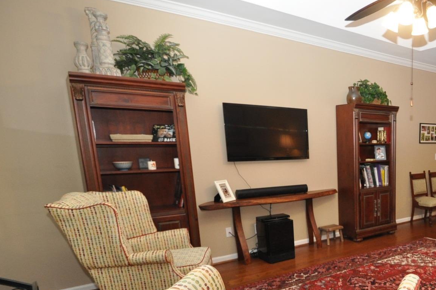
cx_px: 400
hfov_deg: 55.8
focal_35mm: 28
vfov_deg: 44.5
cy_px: 223
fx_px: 339
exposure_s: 1/60
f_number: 4
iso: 800
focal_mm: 10
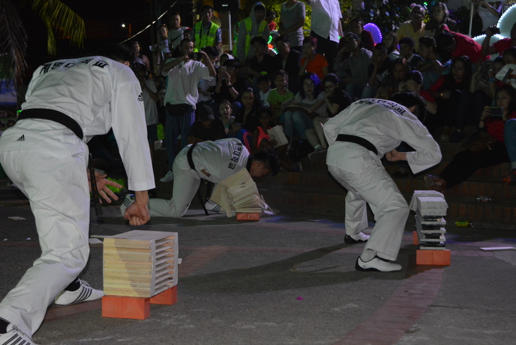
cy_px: 172
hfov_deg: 36.8
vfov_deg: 25.1
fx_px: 775
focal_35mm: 54
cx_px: 258
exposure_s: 1/60
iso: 3200
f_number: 4.8
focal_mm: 36
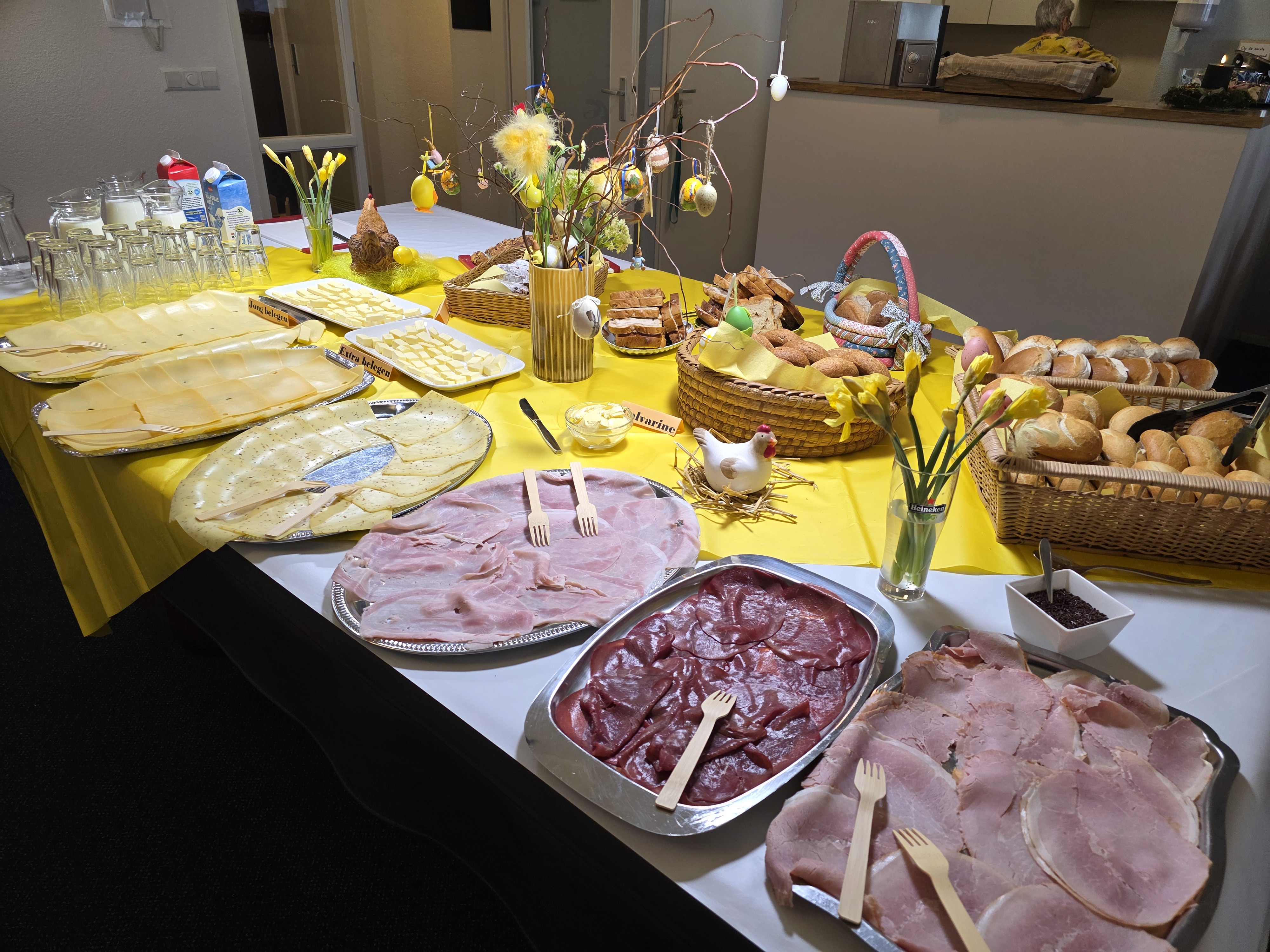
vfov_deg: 58.9
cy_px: 476
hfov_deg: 73.9
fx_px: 844
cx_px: 635
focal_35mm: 23
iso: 160
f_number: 1.7
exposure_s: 1/100
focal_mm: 6.3
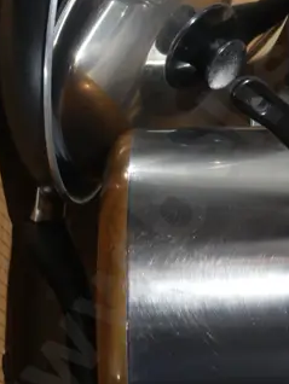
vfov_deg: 12.1
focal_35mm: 161
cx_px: 358
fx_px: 1790
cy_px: -31
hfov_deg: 9.1
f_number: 5.3
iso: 1000
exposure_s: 1/60
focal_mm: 25
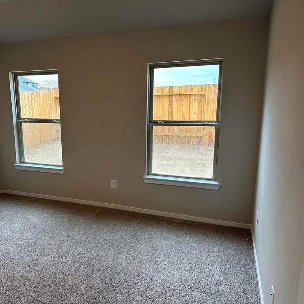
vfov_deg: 55.6
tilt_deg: -10.4
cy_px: 153
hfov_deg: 54.4
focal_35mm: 29
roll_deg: +1.3
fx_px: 288
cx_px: 100
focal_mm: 6.86
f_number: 1.78
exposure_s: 1/120
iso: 160
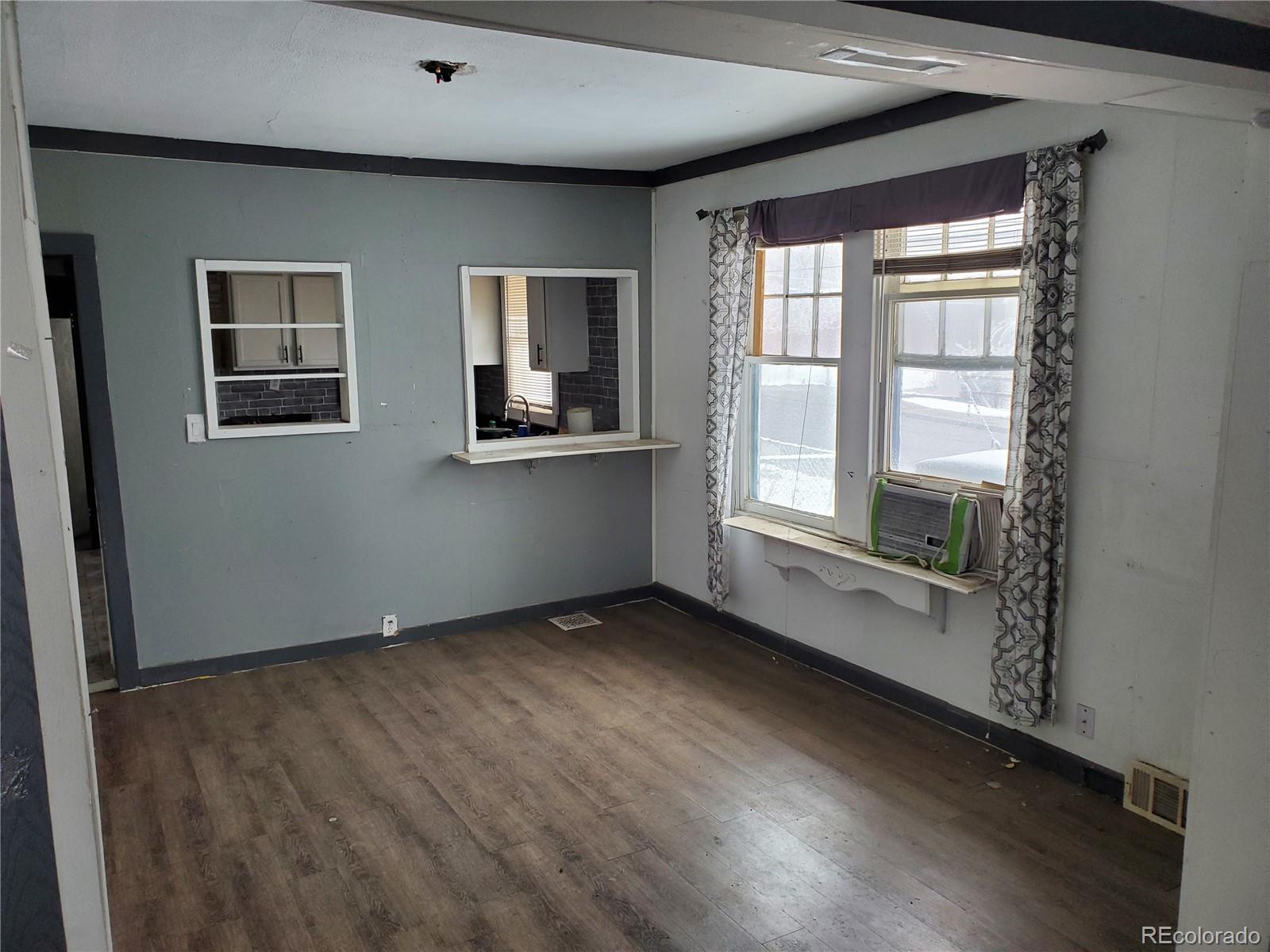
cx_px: 635
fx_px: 954
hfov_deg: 67.3
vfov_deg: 53.1
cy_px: 476
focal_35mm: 26
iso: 200
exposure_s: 1/72
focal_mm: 4.3
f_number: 2.4
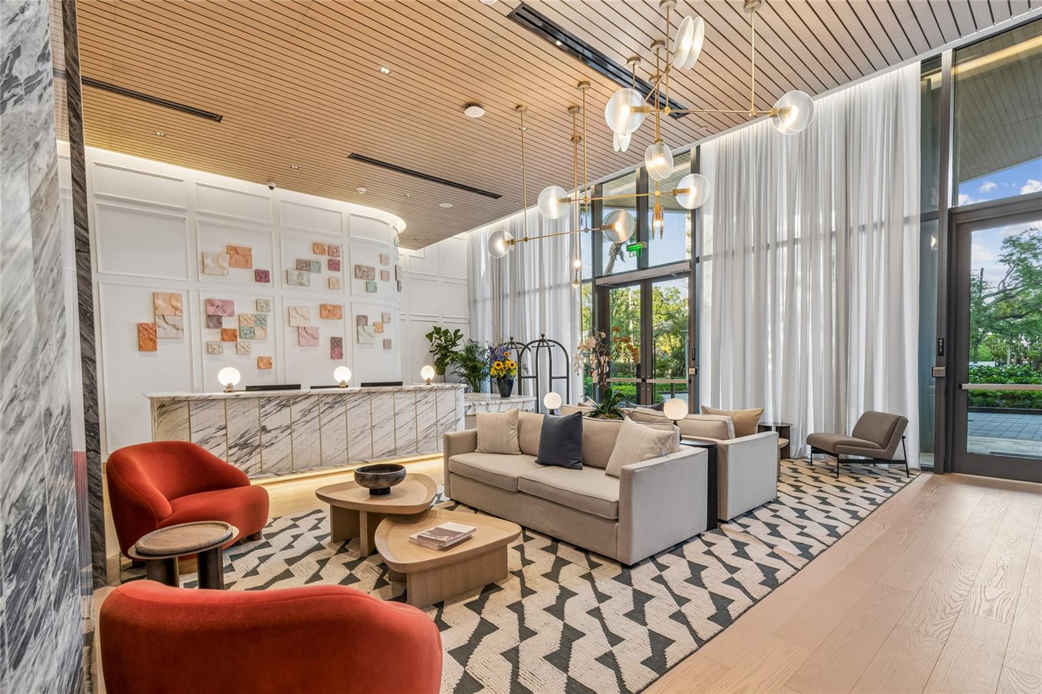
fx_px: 434
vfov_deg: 77.3
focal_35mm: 15
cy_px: 347
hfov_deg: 100.4
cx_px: 521
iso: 100
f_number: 7.1
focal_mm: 10
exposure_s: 1/5
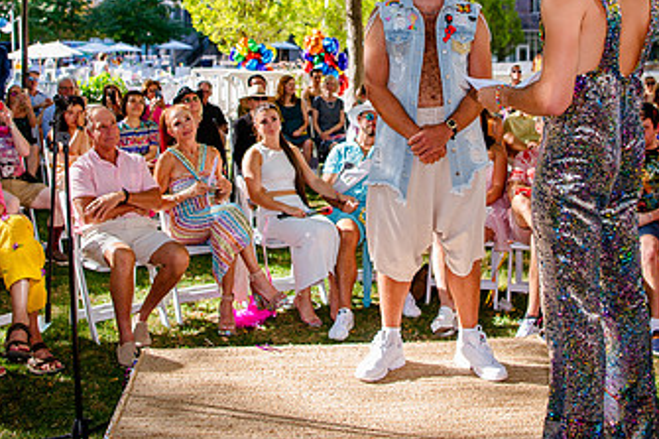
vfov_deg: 30.2
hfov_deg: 45.3
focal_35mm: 43
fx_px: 787
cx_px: 378
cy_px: 72
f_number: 3.2
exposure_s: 1/500
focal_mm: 24
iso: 200
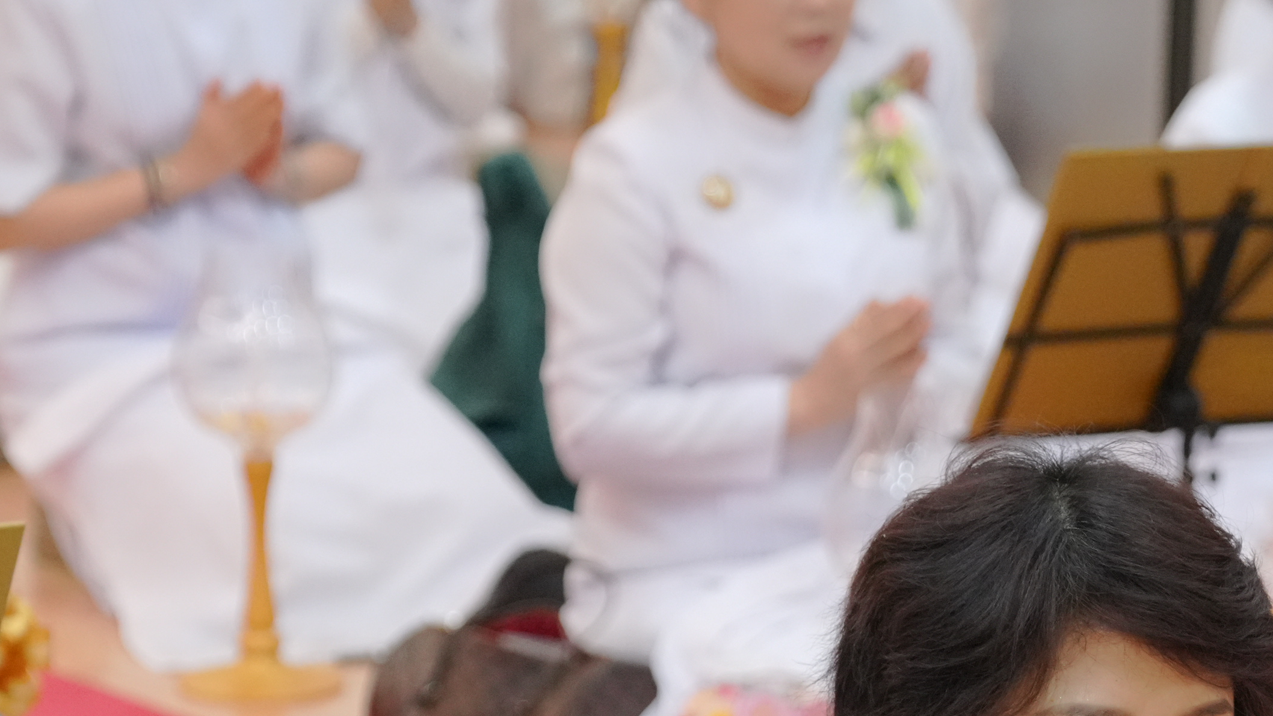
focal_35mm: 173
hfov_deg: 12.4
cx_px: 724
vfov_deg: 6.9
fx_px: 5839
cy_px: 1133
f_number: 2.8
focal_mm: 56
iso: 3200
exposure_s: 1/250
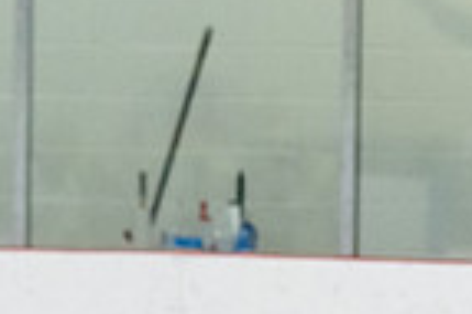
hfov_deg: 3.9
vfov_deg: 2.6
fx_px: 6836
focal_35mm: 522
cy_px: 525
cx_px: -593
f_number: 2.8
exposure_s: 1/800
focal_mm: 86
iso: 4000
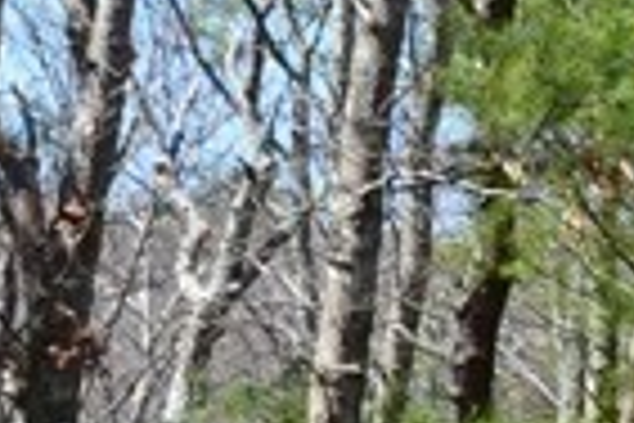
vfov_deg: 5.2
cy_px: 814
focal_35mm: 261
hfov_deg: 7.2
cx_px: 1781
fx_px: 4596
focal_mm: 24
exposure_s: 1/250
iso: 220
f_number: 10
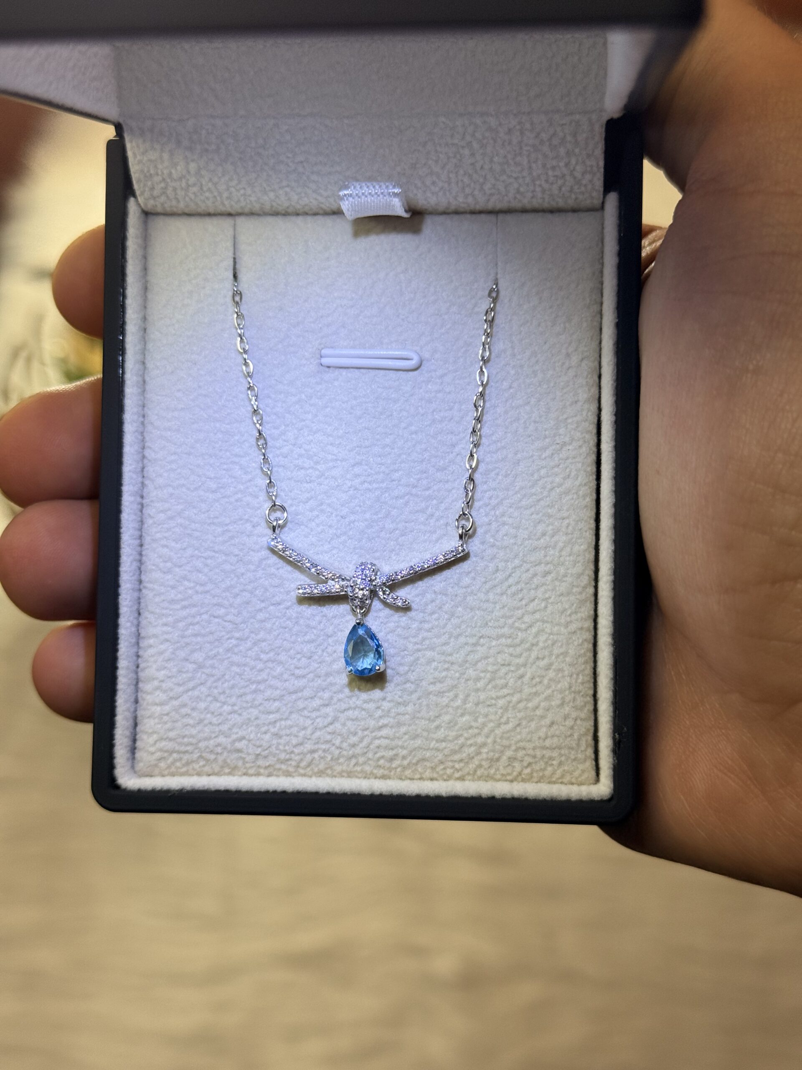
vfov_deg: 39.7
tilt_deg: -47.7
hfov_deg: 30.3
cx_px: 401
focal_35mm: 48
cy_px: 535
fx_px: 1483
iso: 64
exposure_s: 1/100
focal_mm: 6.76
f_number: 1.78
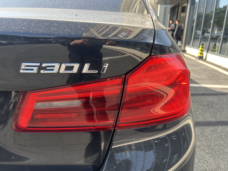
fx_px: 171
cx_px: 114
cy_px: 86
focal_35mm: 26
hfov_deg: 67.3
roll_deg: -1.2
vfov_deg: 53.1
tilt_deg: -15.5
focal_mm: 5.7
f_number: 1.5
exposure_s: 1/502
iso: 50
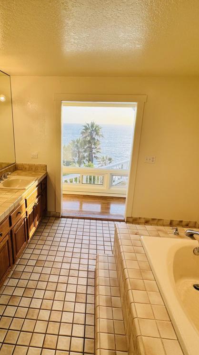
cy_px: 181
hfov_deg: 53.0
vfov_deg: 83.8
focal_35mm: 21
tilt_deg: -16.8
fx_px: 197
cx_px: 76
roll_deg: -1.6
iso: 50
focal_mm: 2.22
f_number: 2.2
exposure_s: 1/120
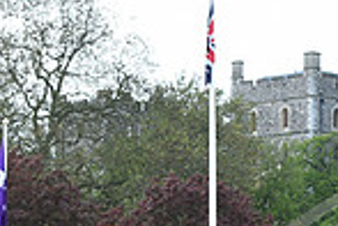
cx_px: 418
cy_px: 374
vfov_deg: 3.8
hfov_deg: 5.6
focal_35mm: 363
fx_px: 3408
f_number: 5
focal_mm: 92
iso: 640
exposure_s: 1/1600
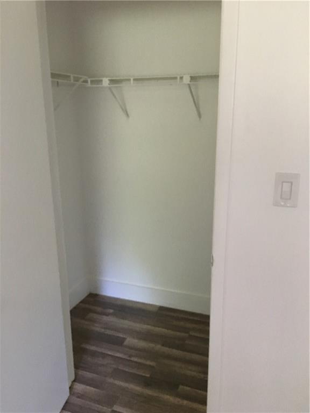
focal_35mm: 29
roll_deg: +0.4
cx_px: 155
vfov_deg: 61.7
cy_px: 206
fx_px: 346
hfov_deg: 48.2
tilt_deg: -15.9
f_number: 2.2
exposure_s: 1/17
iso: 200
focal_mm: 4.15
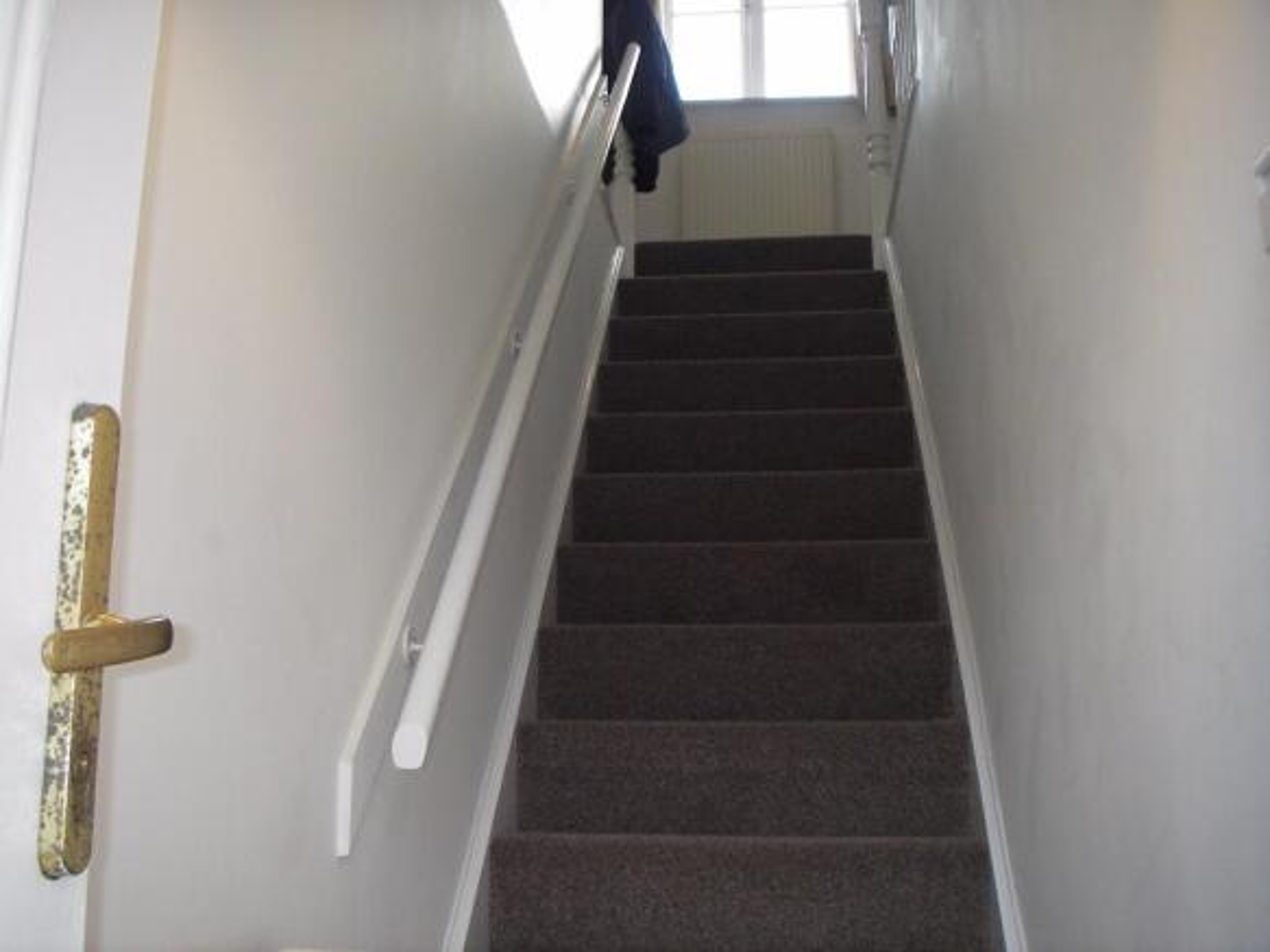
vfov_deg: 37.7
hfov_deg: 49.0
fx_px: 1394
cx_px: 635
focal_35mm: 38
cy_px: 476
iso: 100
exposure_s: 1/30
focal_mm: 6.3
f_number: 3.3
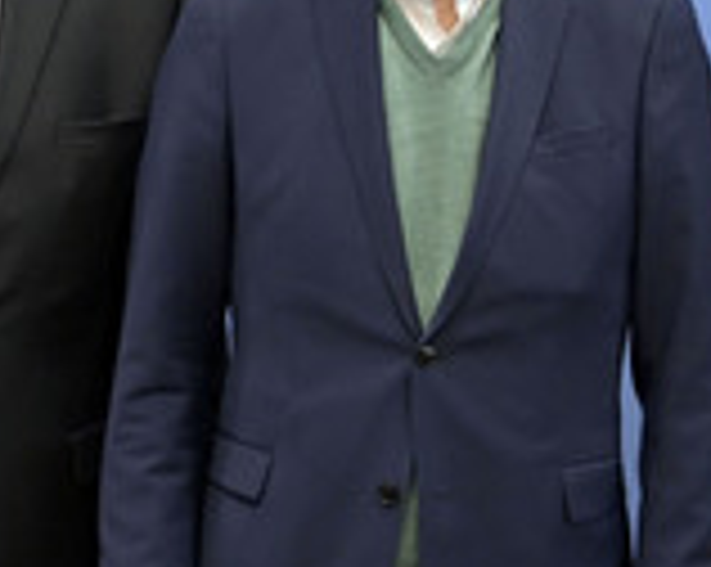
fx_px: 2480
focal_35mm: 118
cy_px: 189
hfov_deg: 16.3
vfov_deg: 13.0
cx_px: 389
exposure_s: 1/400
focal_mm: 44
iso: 5000
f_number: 6.3
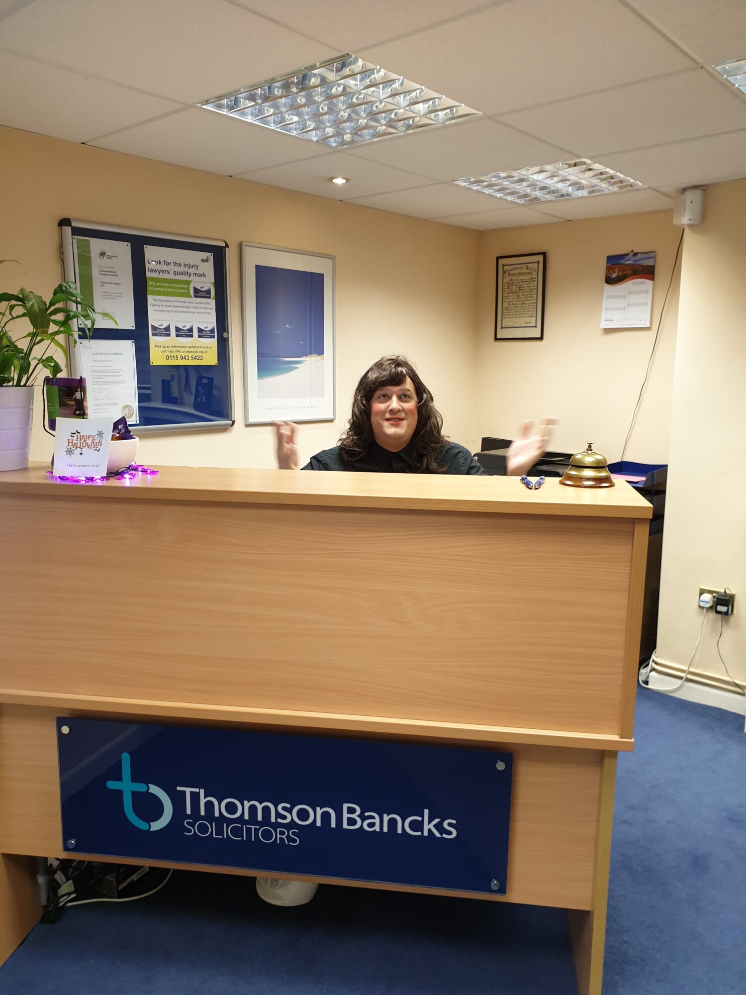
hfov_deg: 53.1
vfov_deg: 67.3
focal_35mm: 26
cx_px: 373
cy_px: 498
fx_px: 747
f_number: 2.4
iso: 160
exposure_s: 1/50
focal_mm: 4.3
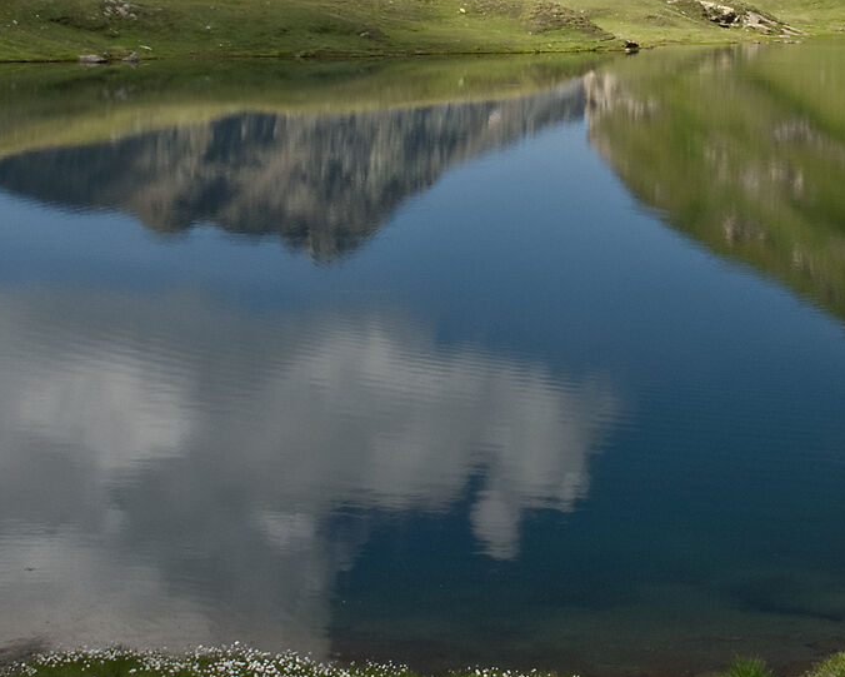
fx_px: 2001
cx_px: 650
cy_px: -59
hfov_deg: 23.6
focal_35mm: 80
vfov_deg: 18.5
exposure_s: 1/25
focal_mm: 16
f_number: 18
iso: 200
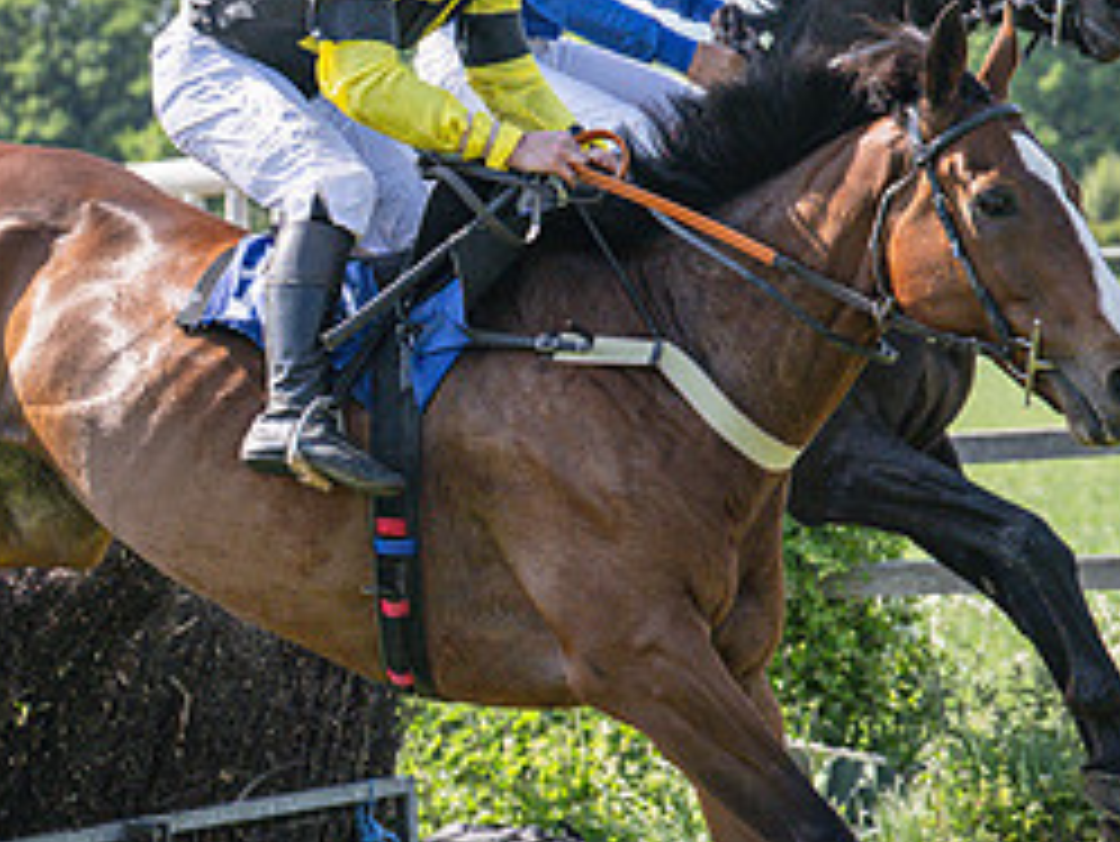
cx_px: 631
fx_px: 7542
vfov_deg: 6.4
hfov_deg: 8.5
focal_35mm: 233
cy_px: 379
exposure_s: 1/3200
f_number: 4
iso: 400
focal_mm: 70
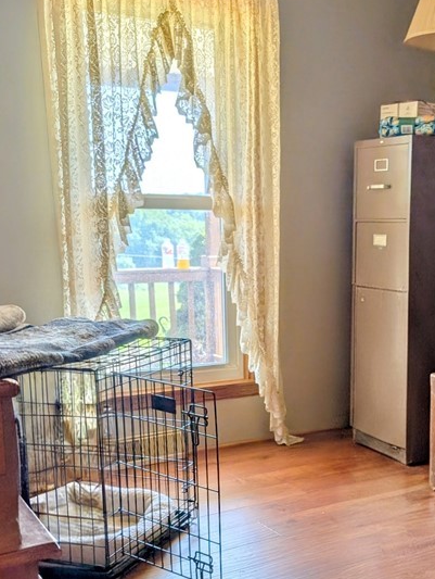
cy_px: 427
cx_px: 339
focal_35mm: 46
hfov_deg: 30.9
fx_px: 769
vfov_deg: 40.2
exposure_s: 1/210
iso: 18
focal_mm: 6.9
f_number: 1.68
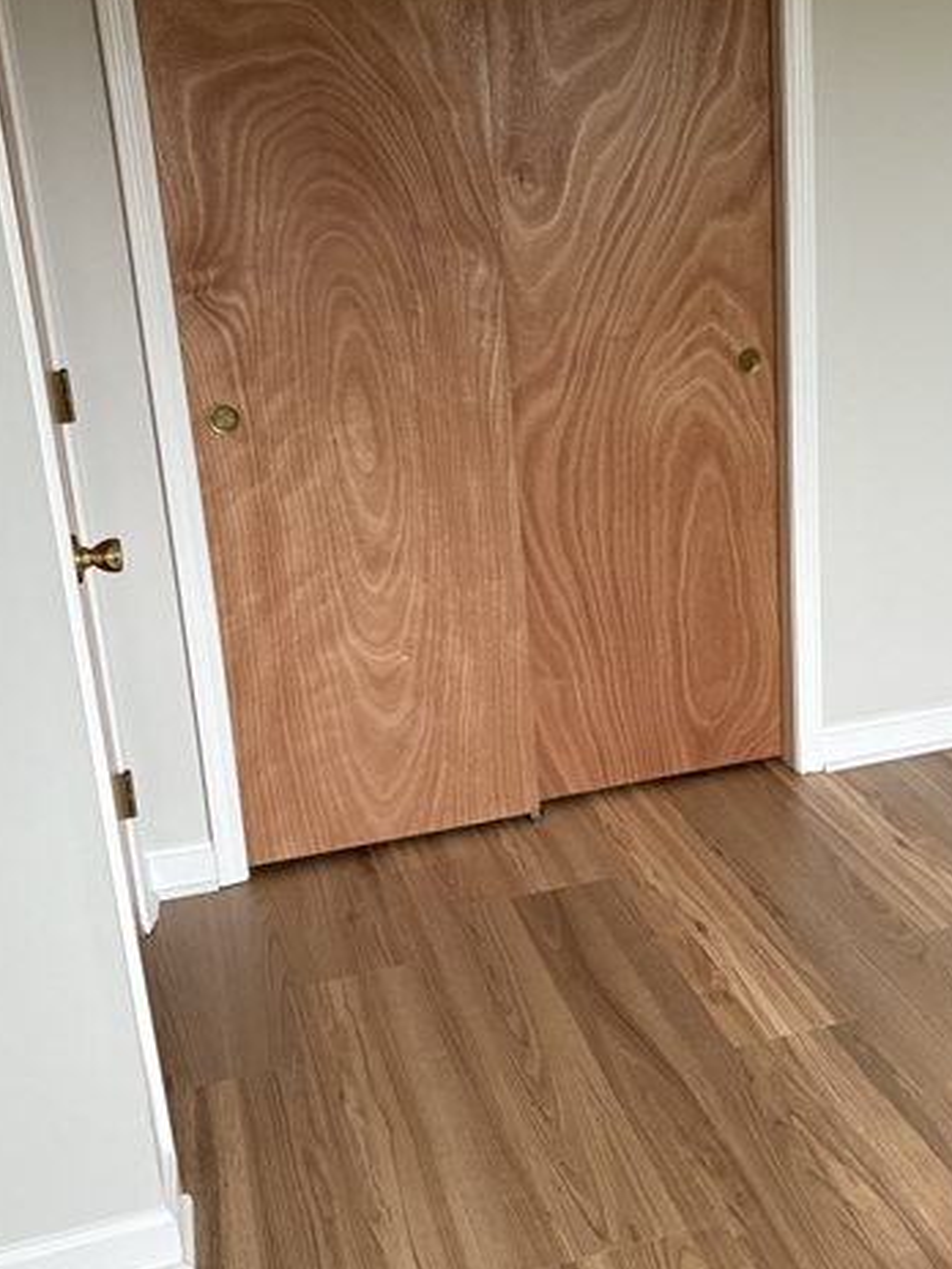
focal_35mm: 43
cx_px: 637
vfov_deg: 43.8
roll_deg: +3.0
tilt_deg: -17.7
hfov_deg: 33.3
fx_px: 1577
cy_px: 574
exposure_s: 1/60
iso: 200
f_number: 1.6
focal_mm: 5.96
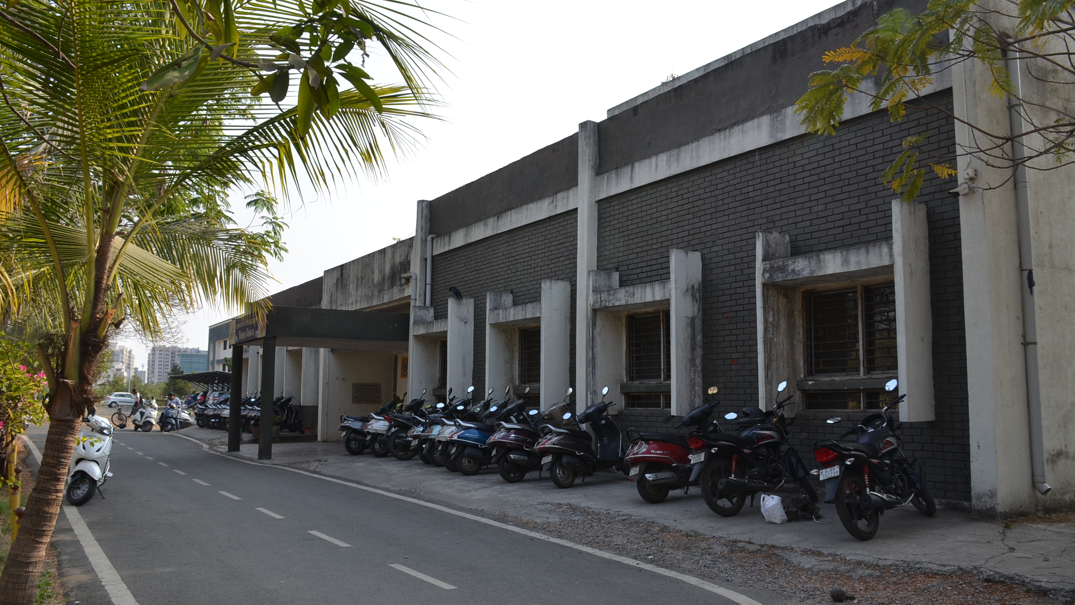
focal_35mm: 29
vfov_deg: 40.2
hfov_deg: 66.1
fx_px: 827
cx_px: 544
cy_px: 288
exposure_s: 1/250
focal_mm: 18
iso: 160
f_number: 8
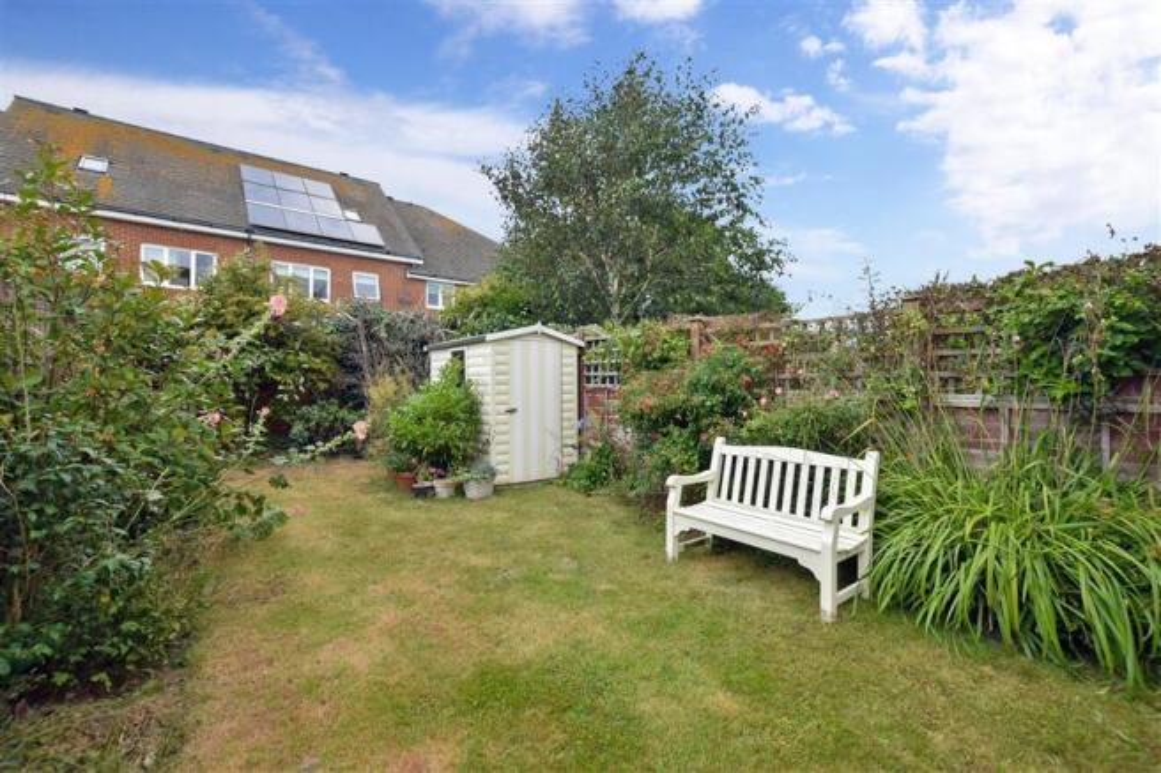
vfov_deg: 77.3
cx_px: 580
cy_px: 386
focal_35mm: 15
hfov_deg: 100.4
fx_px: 484
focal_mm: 10
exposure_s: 1/320
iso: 400
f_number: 8
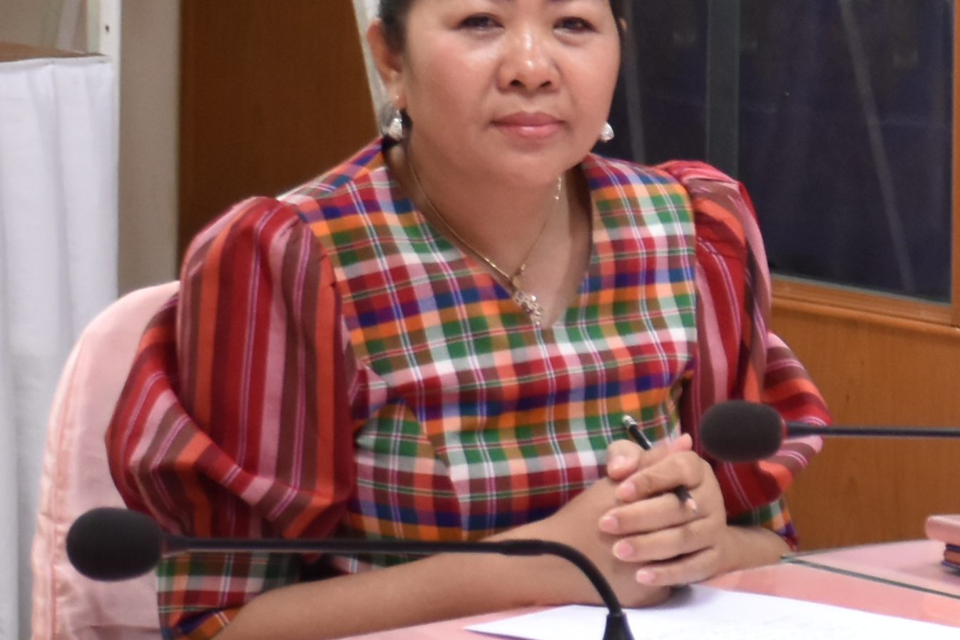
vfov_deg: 6.4
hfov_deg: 9.5
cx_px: 1198
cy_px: 76
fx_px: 5706
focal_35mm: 214
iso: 800
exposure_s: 1/50
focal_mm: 32
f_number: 4
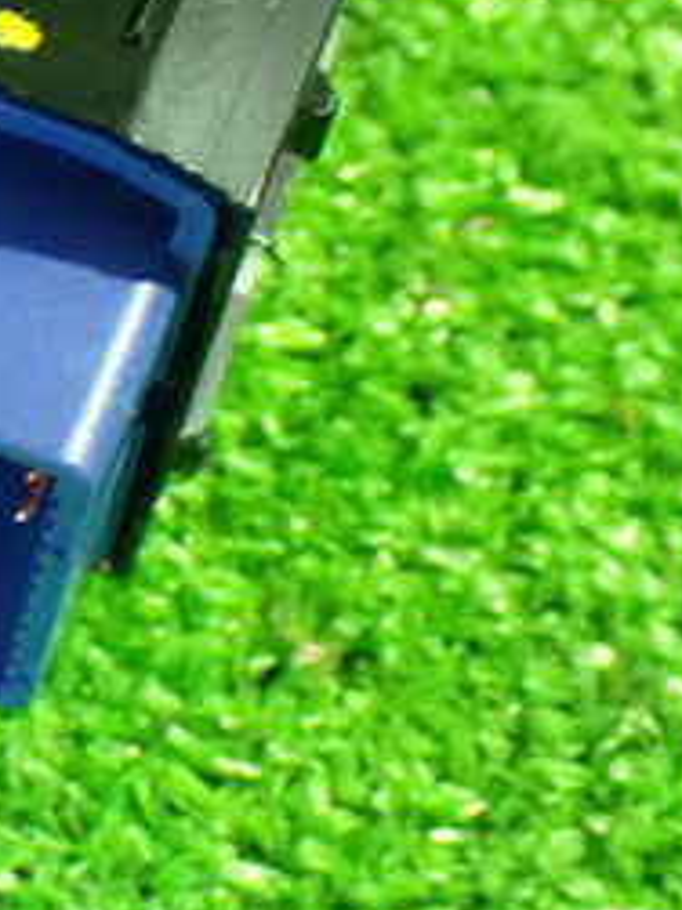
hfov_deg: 14.1
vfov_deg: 19.9
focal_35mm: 98
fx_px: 2577
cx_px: -334
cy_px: 239
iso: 1600
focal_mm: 7.31
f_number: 2.8
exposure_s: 1/20
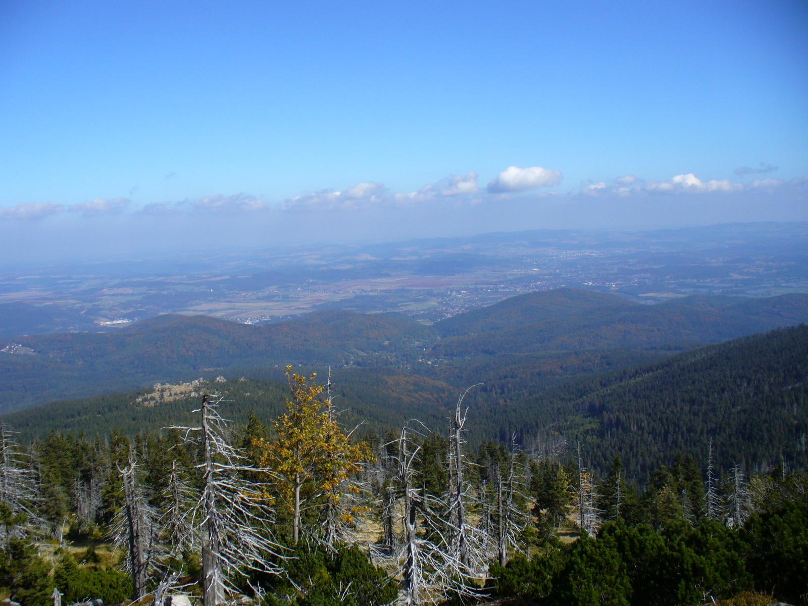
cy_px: 303
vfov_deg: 38.7
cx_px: 404
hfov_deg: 50.1
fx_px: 864
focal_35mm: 37
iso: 80
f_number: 5.6
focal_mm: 6.1
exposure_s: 1/400
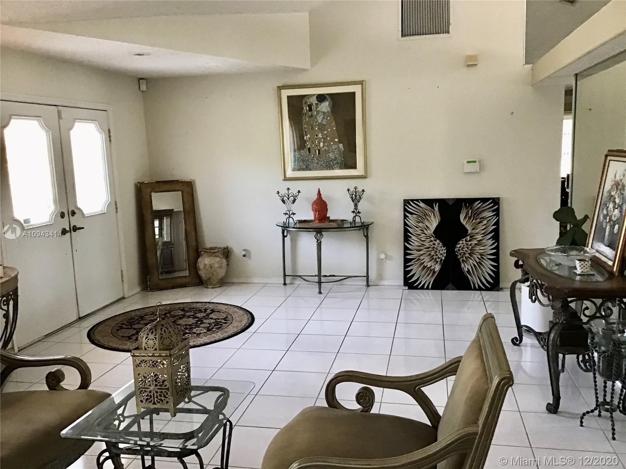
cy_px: 234
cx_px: 313
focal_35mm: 31
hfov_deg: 58.4
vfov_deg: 45.4
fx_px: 561
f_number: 2.4
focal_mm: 3.3
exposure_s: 1/30
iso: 160
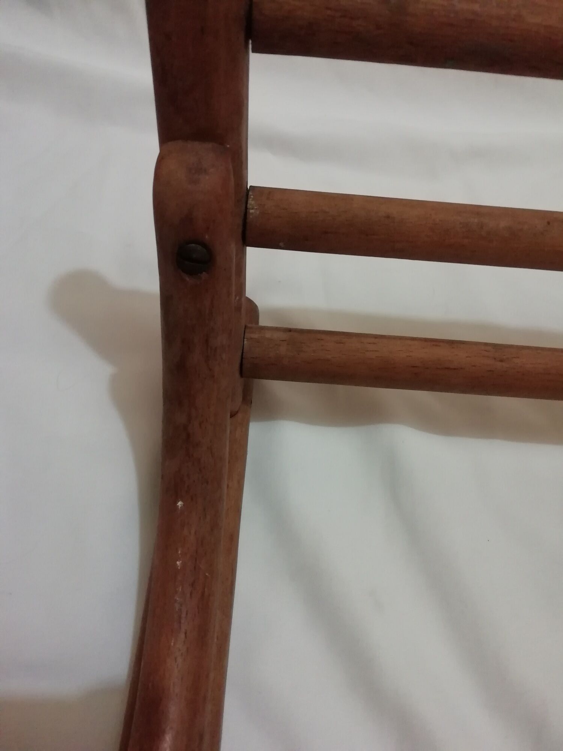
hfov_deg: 53.1
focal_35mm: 26
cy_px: 376
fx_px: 564
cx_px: 282
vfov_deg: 67.3
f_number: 2.2
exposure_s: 1/25
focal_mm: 3.46
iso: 400
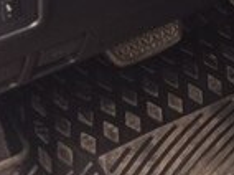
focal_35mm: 135
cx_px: 498
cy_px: -146
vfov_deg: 10.3
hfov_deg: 12.5
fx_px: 911
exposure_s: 1/100
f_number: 2.2
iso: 64
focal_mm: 4.15
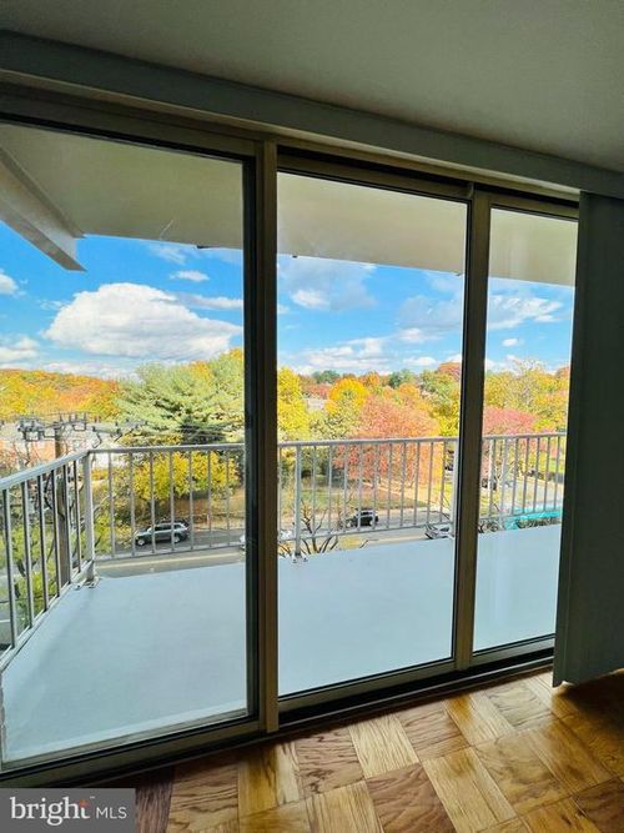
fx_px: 313
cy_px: 416
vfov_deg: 106.2
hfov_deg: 89.9
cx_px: 312
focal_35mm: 13
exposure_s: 1/523
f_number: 1.8
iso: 32
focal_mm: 1.57
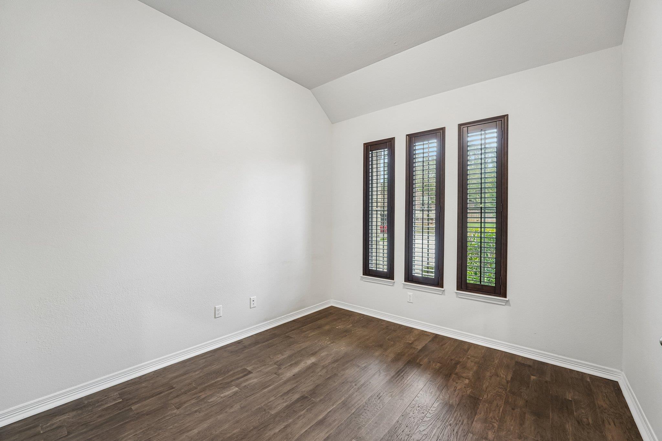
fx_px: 257
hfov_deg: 104.3
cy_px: 220
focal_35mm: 14
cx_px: 331
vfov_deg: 81.2
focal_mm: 14
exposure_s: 1/10
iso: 400
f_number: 8
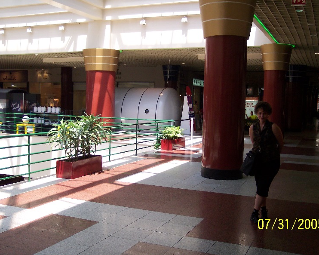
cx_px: 169
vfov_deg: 37.3
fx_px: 377
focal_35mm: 40
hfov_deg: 45.8
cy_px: 127
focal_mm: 8
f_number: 2.8
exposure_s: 1/250
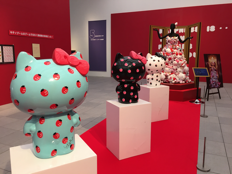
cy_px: 87
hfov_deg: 61.7
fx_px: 194
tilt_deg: -9.6
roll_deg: -0.6
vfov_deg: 48.2
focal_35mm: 29
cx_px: 116
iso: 40
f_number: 2.2
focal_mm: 4.15
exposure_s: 1/30
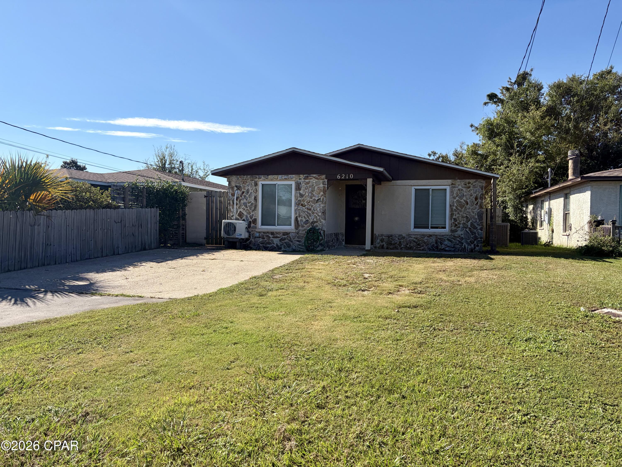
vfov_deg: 53.1
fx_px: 467
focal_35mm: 26
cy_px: 234
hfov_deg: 67.3
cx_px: 311
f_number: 1.6
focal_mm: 5.96
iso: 50
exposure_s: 1/4950
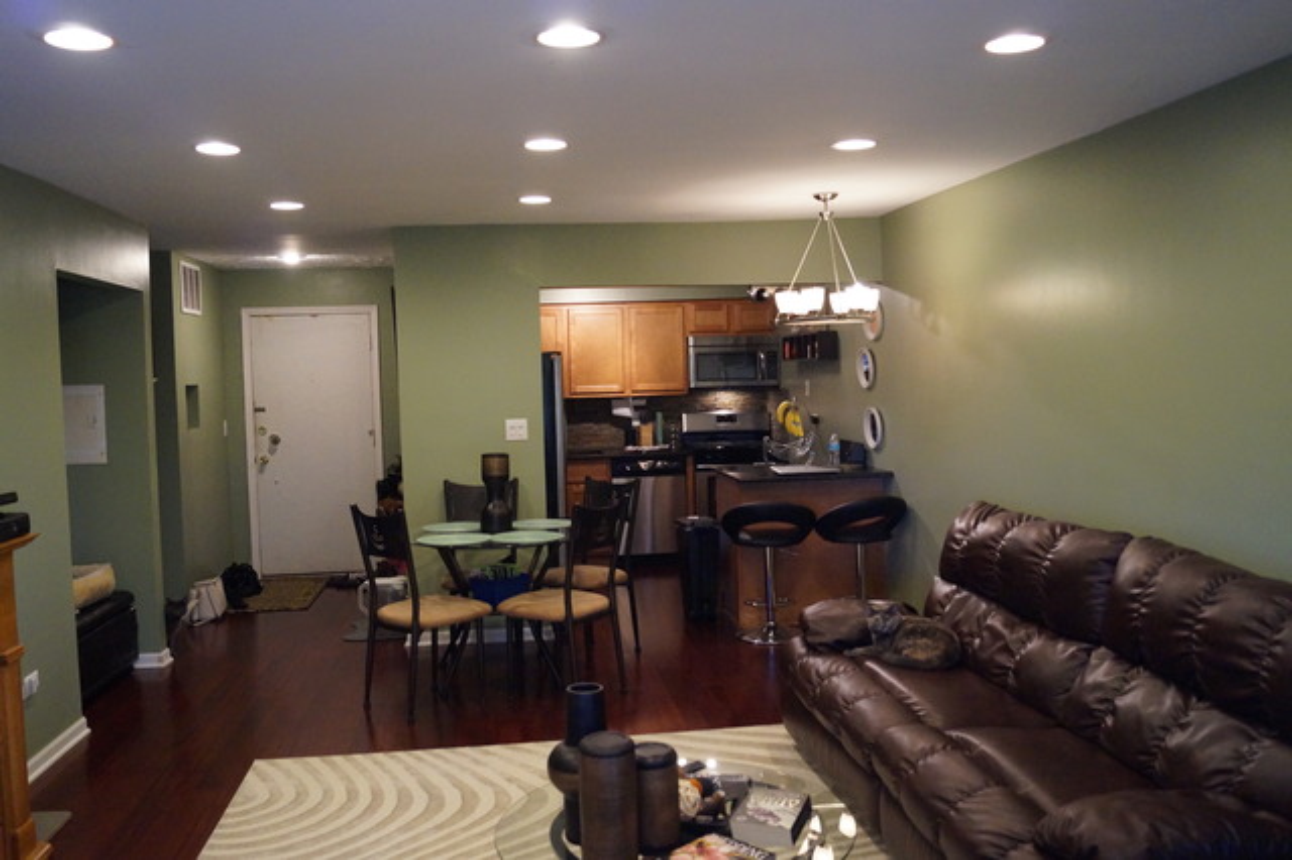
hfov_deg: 62.0
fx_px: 1076
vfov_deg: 43.6
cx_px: 646
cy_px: 430
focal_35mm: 30
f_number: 3.5
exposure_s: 1/160
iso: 3200
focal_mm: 20
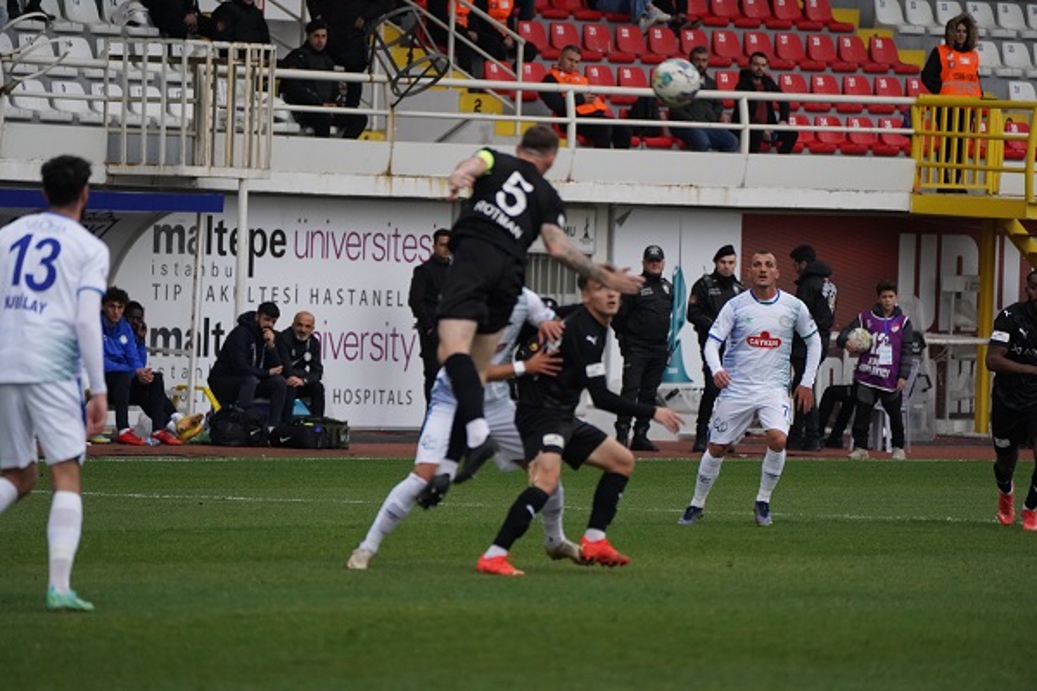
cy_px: 346
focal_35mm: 400
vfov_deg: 3.4
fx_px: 11521
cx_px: 518
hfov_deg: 5.2
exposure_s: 1/2000
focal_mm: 400
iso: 4000
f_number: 5.6
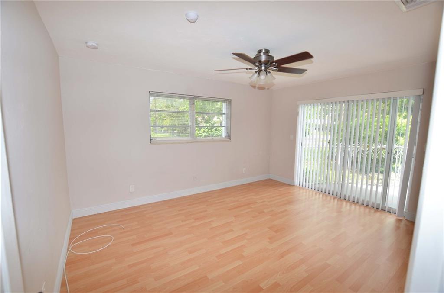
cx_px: 222
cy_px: 146
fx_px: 185
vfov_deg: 77.0
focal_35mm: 15
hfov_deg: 100.5
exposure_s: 1/100
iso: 200
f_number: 5
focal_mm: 10
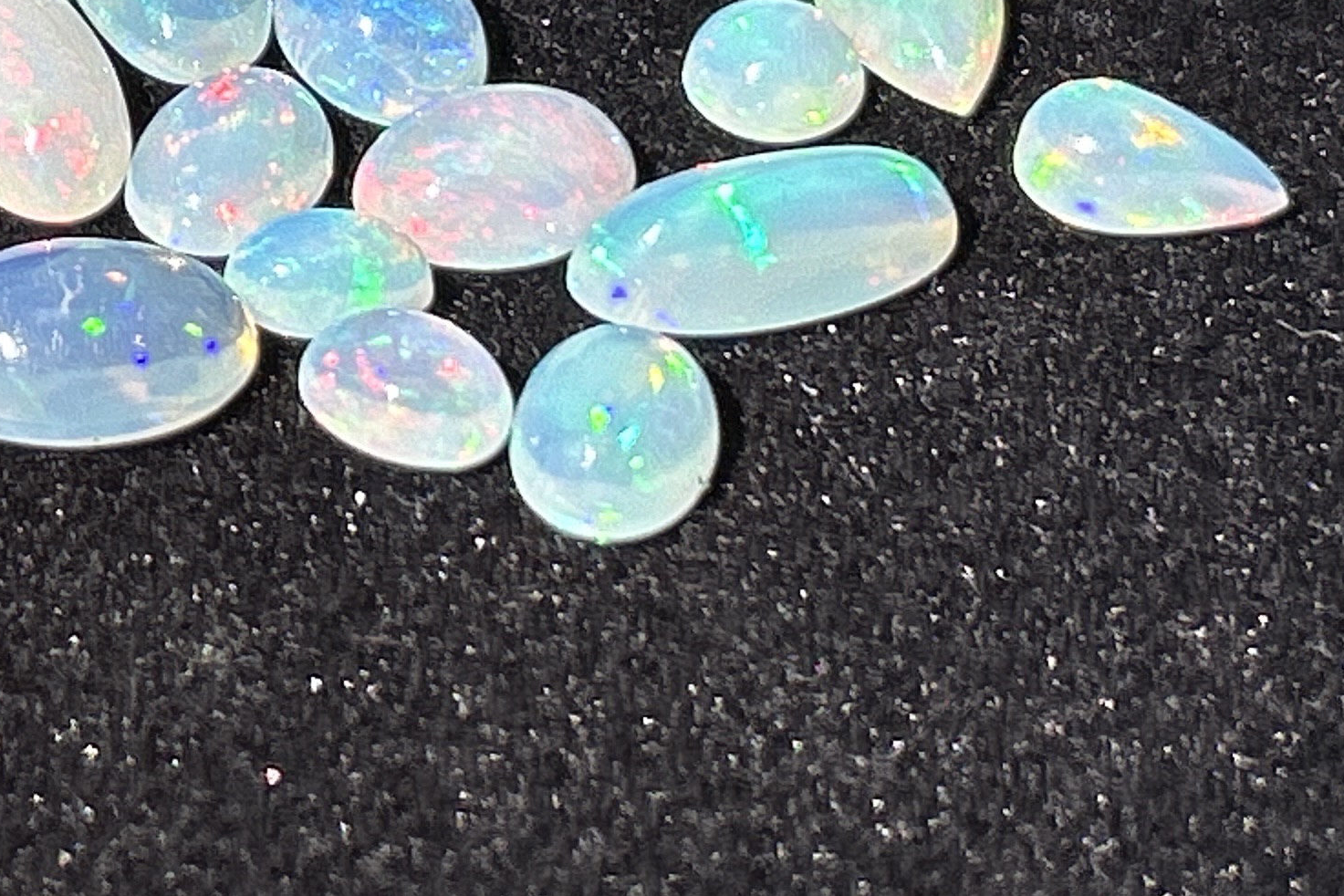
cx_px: -231
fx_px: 5525
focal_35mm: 148
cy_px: -71
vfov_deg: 9.2
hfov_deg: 13.5
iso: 50
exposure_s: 1/3968
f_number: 1.5
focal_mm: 5.7
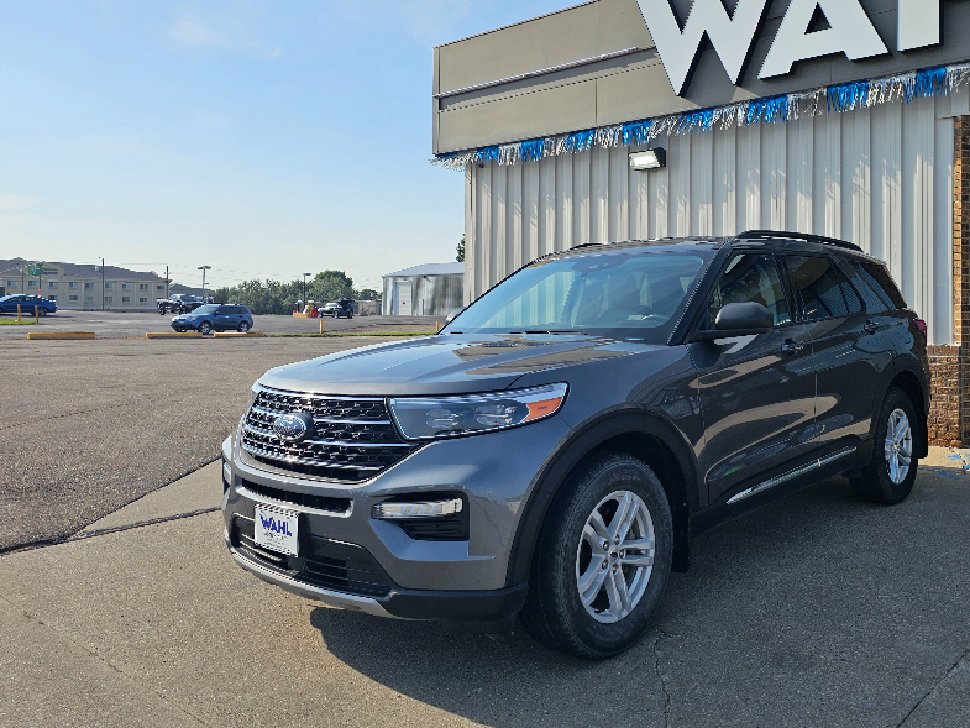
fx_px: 841
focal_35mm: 30
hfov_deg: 59.1
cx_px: 610
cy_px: 300
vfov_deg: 46.6
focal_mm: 6.3
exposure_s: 1/876
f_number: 1.7
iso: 10
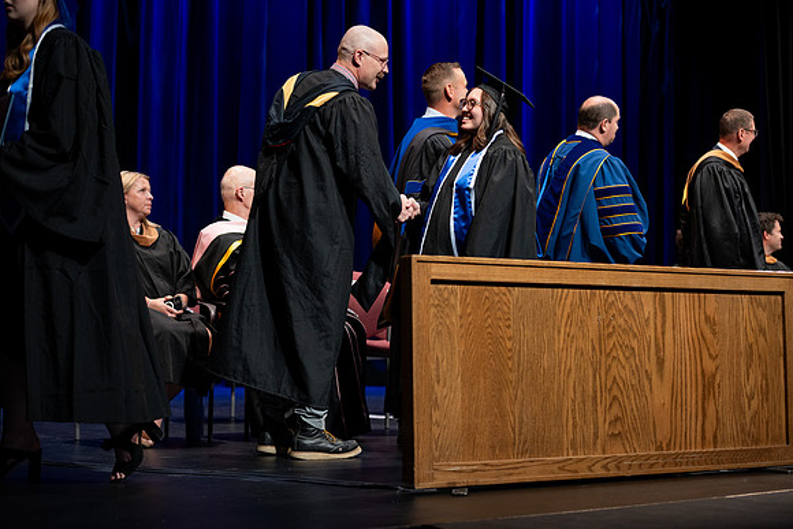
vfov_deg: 19.5
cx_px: 396
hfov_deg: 28.8
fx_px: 1542
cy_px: 264
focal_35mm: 70
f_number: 2.8
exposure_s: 1/250
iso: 500
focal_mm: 70
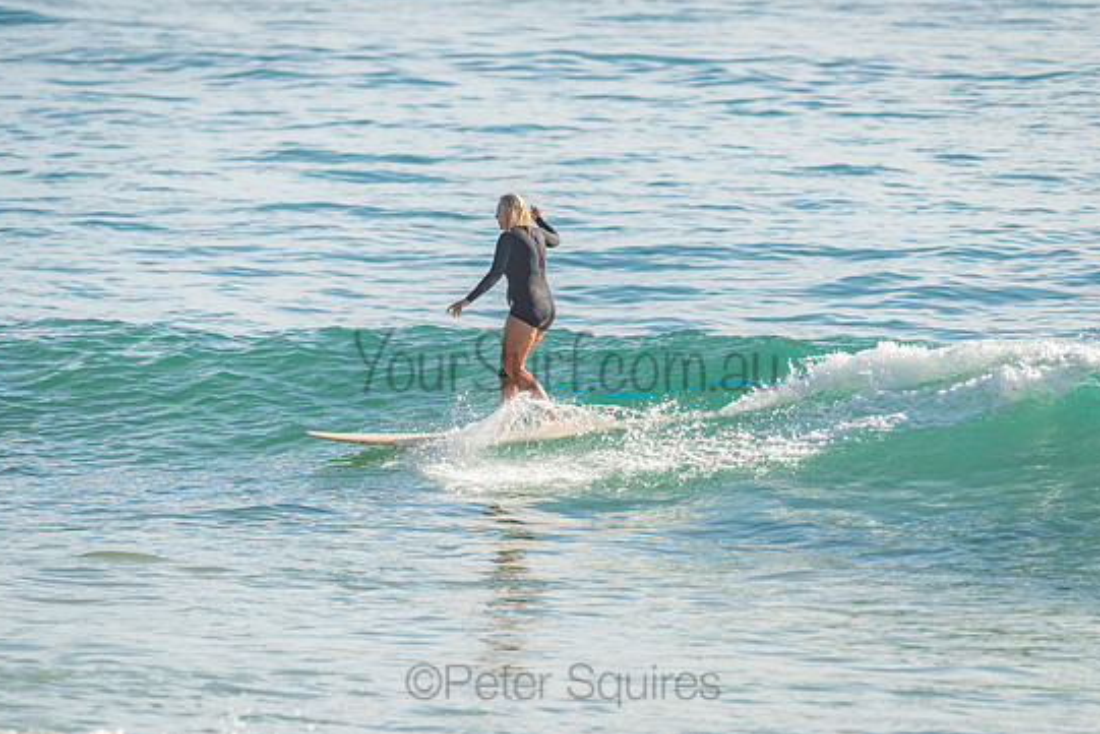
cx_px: 563
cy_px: 345
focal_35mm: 536
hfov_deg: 3.8
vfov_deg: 2.6
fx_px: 16381
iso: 200
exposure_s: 1/2000
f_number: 5.6
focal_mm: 500
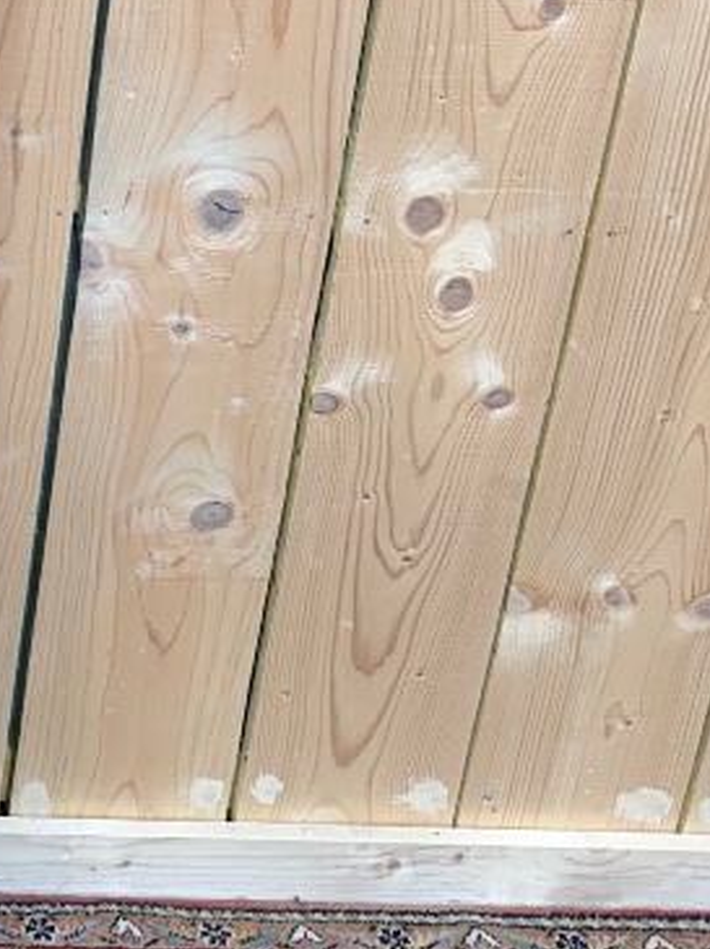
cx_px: -450
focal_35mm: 79
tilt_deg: -20.5
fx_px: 2164
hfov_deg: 16.4
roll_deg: -1.6
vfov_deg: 22.6
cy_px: -221
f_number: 1.78
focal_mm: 6.76
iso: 100
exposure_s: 1/100
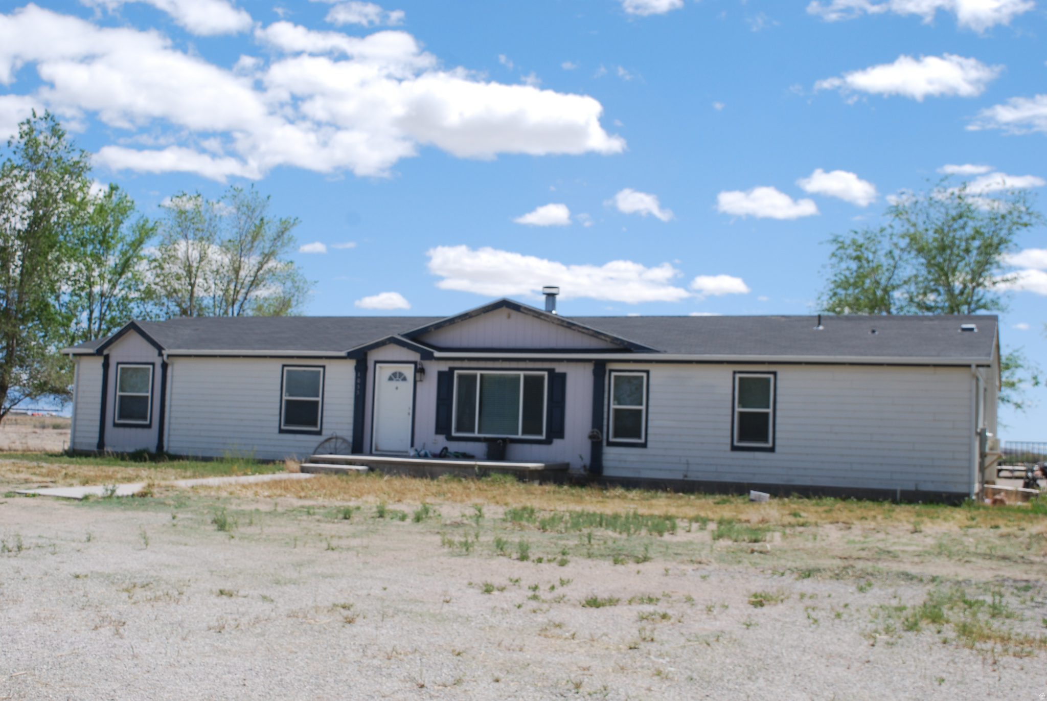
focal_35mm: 44
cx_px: 524
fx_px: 1267
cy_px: 350
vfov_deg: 30.9
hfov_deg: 44.9
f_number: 8
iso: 100
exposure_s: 1/250
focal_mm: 29
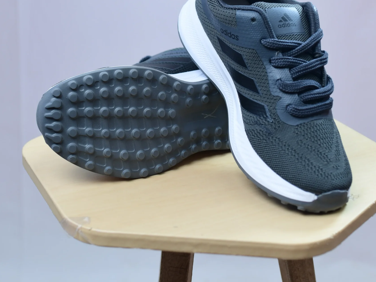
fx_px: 825
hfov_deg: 25.7
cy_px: 57
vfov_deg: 19.2
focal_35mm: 76
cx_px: 189
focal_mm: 35
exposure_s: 1/125
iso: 250
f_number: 3.5
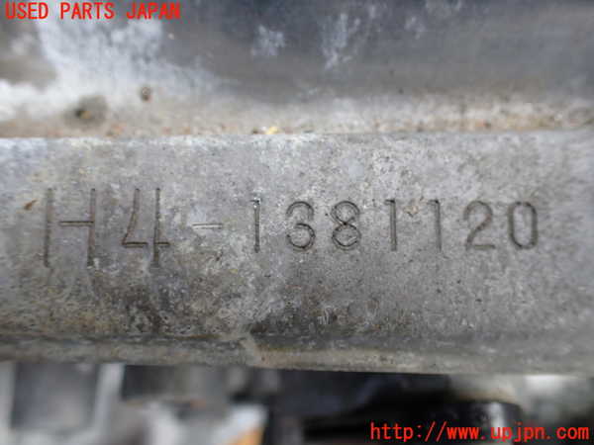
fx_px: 515
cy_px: 222
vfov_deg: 46.8
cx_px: 297
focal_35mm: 30
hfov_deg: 60.0
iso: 100
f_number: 2.3
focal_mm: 5.4
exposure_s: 1/125
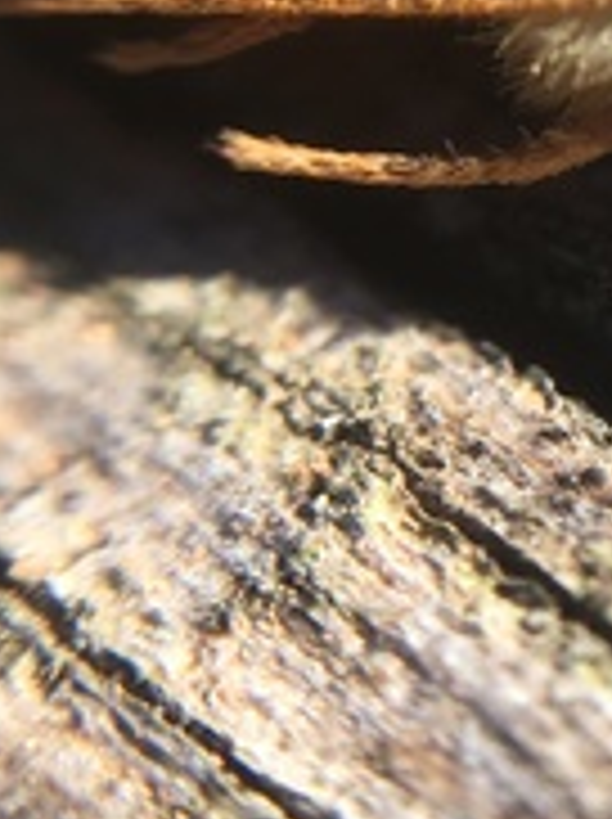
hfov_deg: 14.0
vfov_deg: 18.9
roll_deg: +8.8
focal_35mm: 102
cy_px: 54
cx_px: 765
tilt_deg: -43.3
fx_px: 2410
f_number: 2.2
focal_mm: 4.15
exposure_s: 1/625
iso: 25
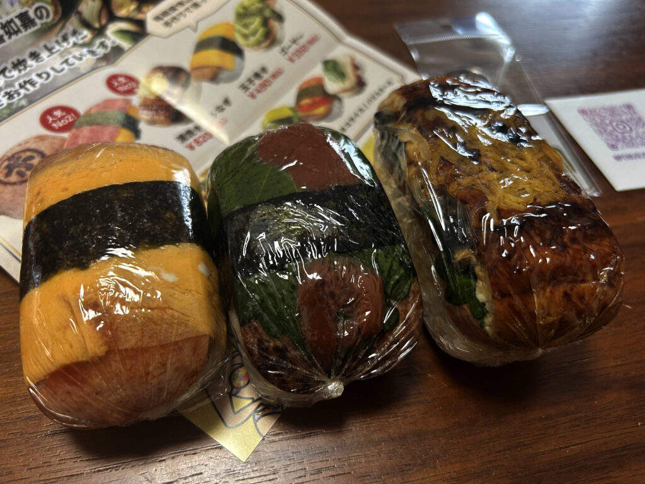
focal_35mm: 26
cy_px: 242
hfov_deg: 67.3
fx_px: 484
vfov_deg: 53.1
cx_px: 322
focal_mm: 5.7
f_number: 1.5
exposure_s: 1/60
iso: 160
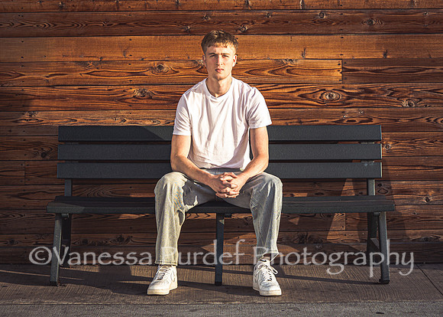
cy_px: 136
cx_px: 227
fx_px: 1345
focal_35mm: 107
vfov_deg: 13.4
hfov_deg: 18.7
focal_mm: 43
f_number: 3.2
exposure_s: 1/320
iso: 125
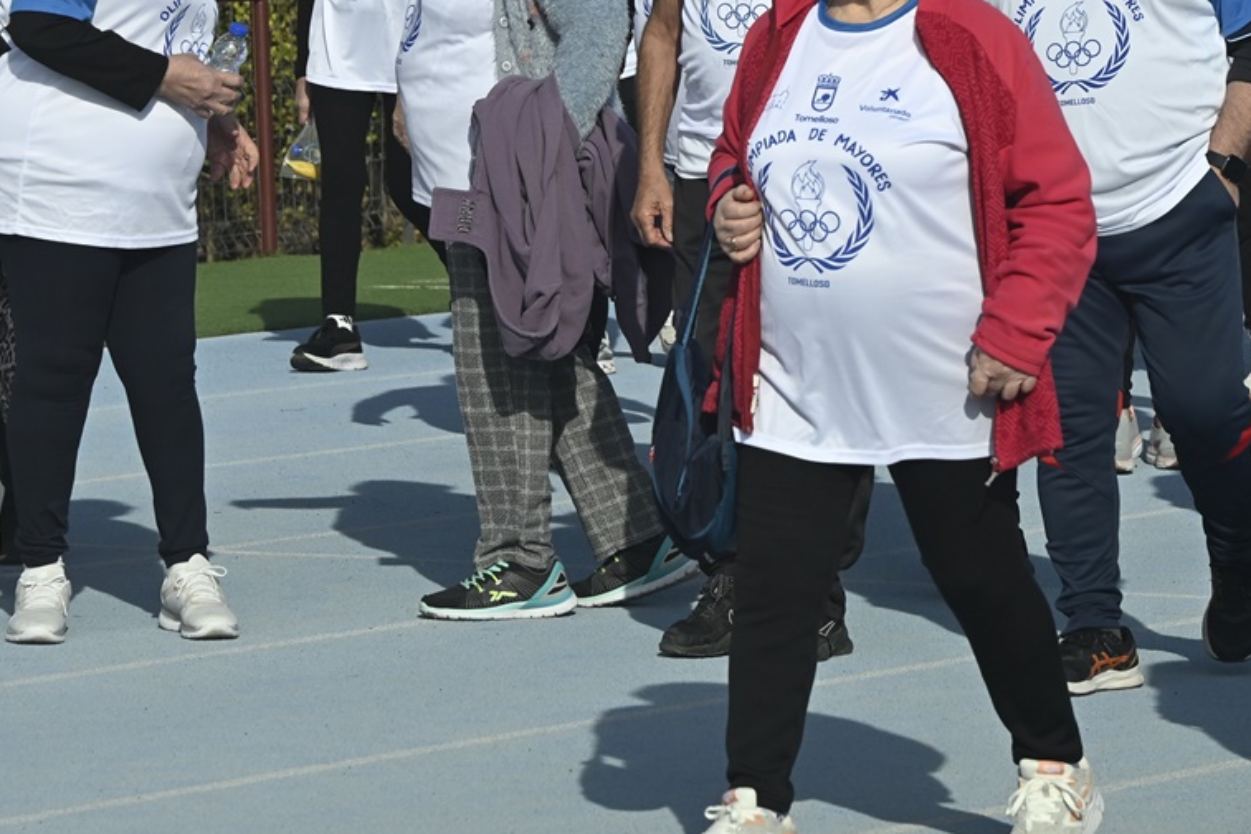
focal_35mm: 284
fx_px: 9870
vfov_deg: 4.8
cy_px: 109
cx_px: 567
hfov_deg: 7.3
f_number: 10
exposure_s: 1/1250
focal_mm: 140
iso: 500
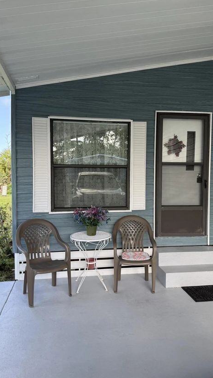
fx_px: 271
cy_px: 188
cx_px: 115
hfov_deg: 42.9
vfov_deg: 69.8
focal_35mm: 27
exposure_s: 1/297
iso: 80
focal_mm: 6.76
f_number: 1.78
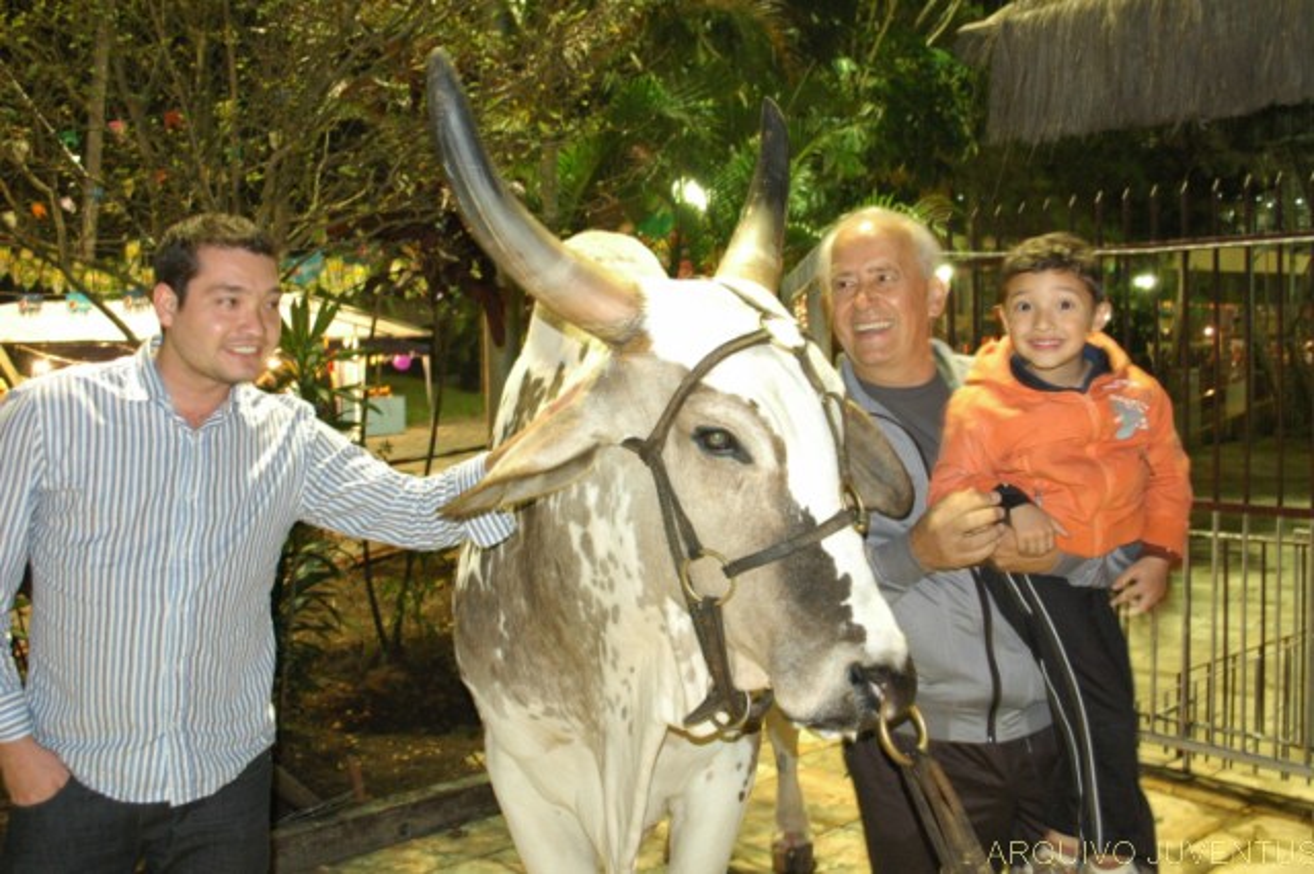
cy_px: 437
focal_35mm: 33
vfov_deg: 39.9
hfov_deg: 57.2
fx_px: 1204
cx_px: 657
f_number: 5.6
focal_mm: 22
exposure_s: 1/8
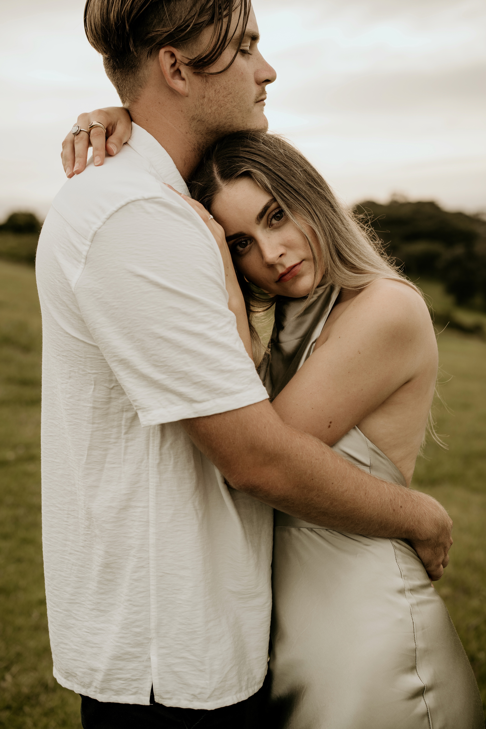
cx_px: 243
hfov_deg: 27.0
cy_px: 364
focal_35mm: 50
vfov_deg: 39.6
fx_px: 1012
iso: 125
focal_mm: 50
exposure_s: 1/320
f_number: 3.2
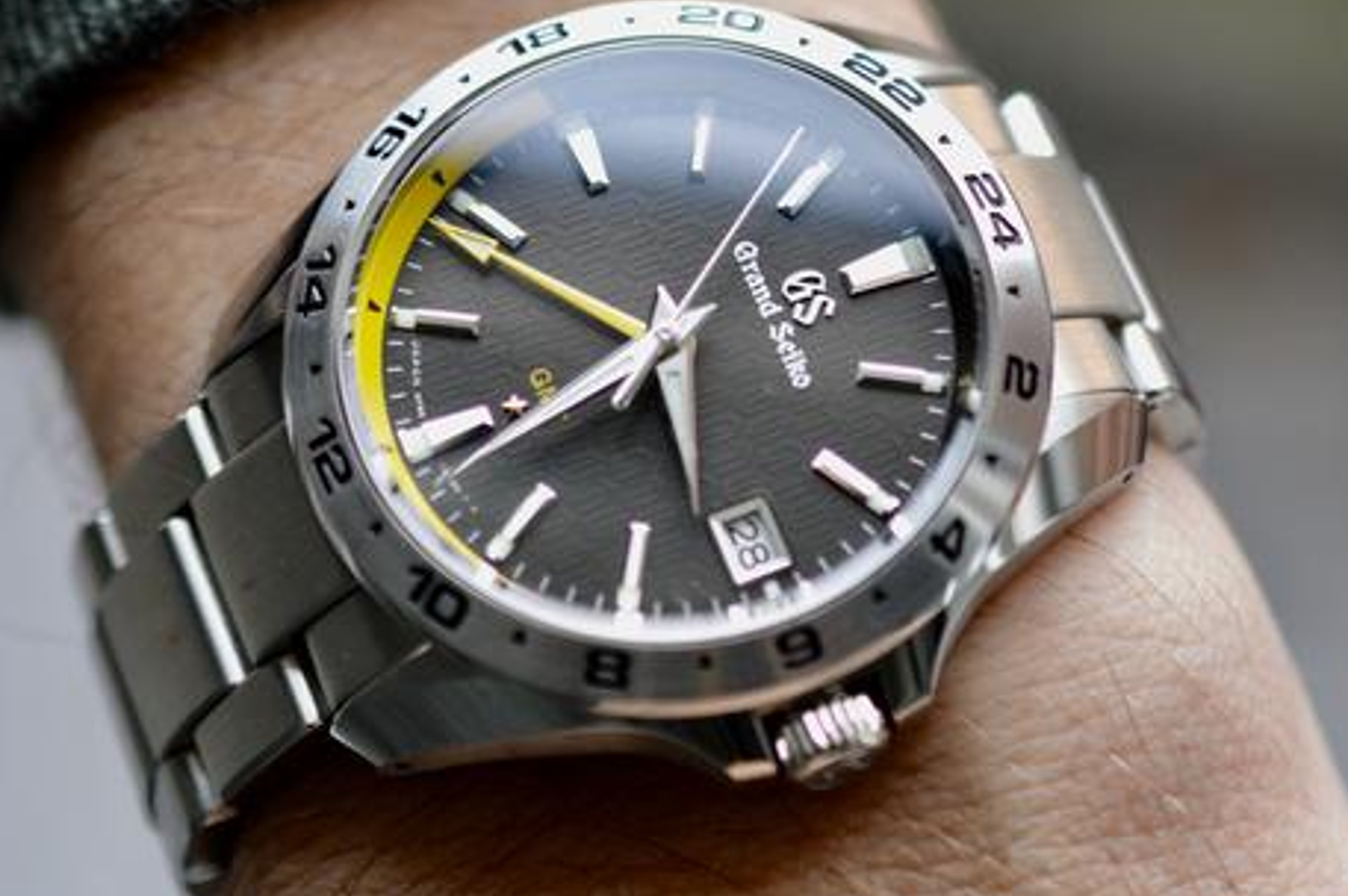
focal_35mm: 105
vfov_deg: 13.0
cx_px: 776
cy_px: 301
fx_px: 3929
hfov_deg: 19.5
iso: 400
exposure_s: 1/60
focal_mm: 40
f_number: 3.5
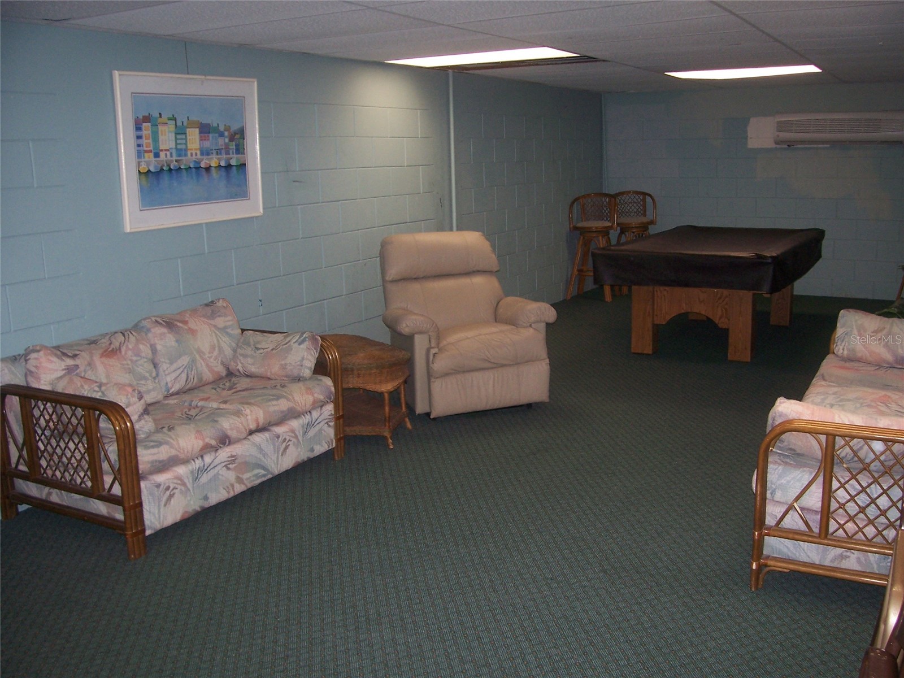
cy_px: 339
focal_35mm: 34
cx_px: 452
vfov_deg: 41.8
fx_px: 888
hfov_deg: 54.0
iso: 125
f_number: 2.7
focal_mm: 5.6
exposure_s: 1/60
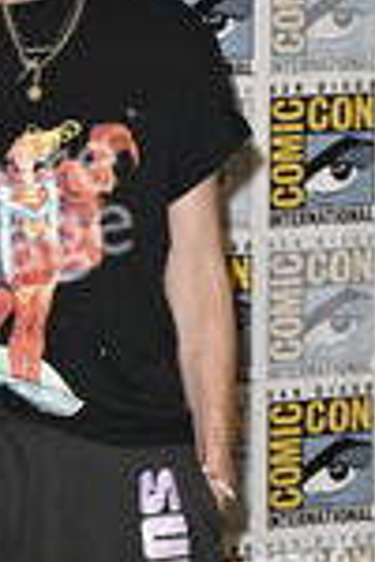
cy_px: 420
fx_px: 2422
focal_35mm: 155
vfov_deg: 13.2
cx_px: 49
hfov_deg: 8.8
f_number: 5.6
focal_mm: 58
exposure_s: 1/250
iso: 2500
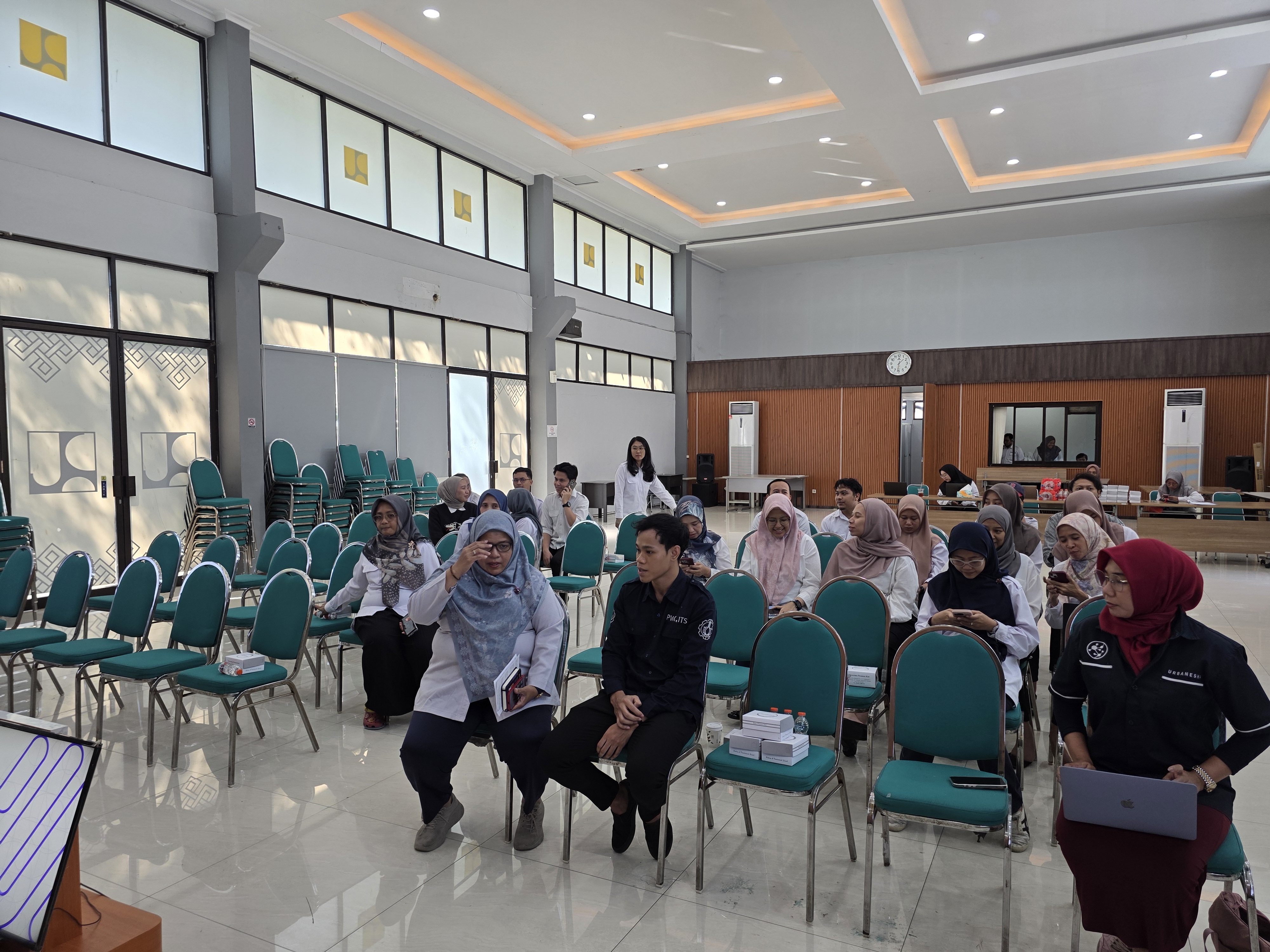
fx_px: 844
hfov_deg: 73.9
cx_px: 635
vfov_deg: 58.9
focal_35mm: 23
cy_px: 476
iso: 100
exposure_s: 1/100
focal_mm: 6.3
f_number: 1.7
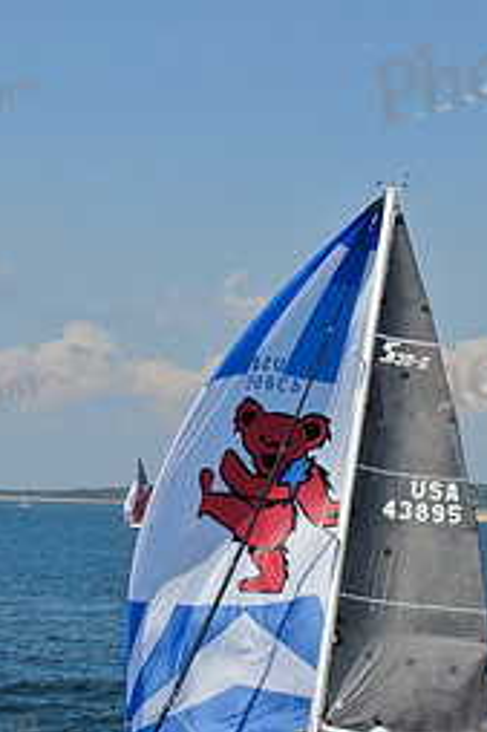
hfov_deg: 12.0
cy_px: 555
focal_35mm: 114
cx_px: 207
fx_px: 2316
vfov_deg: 17.8
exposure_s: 1/1000
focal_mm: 8.6
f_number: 3.8
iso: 100
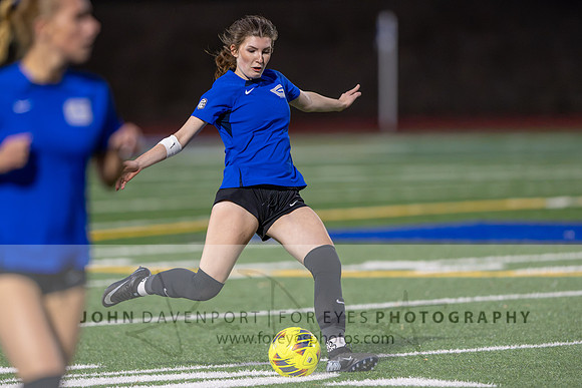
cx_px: 237
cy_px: 193
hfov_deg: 4.0
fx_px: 8379
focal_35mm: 518
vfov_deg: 2.7
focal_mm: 400
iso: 9000
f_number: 2.8
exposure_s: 1/1000
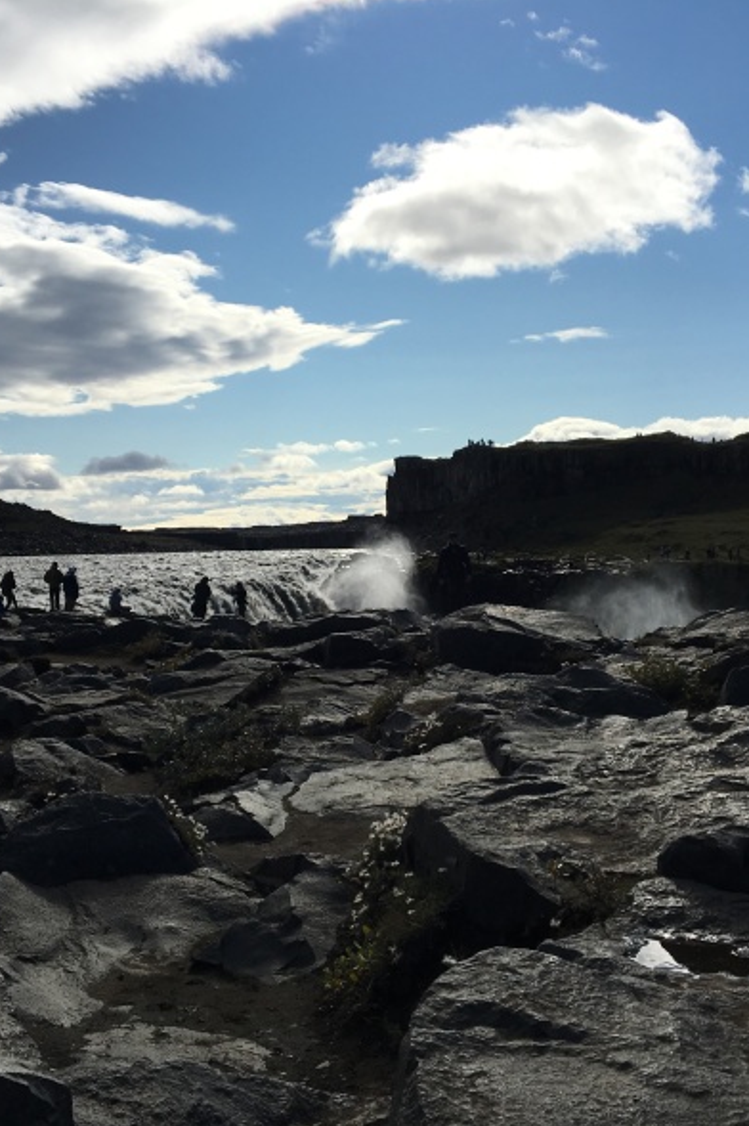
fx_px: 1281
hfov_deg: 32.6
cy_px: 570
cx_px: 373
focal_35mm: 41
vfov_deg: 47.4
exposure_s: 1/5495
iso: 25
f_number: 2.2
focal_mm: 4.15
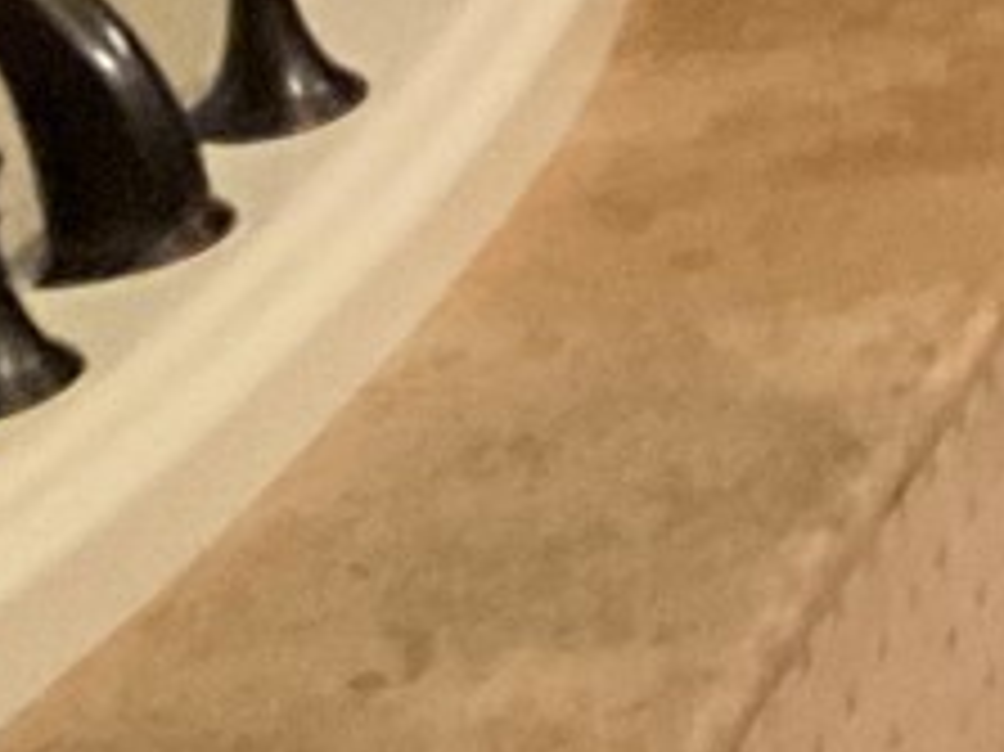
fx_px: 6030
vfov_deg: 6.7
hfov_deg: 8.0
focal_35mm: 208
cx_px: 3107
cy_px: -1211
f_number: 1.8
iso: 250
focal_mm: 3
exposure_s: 1/40
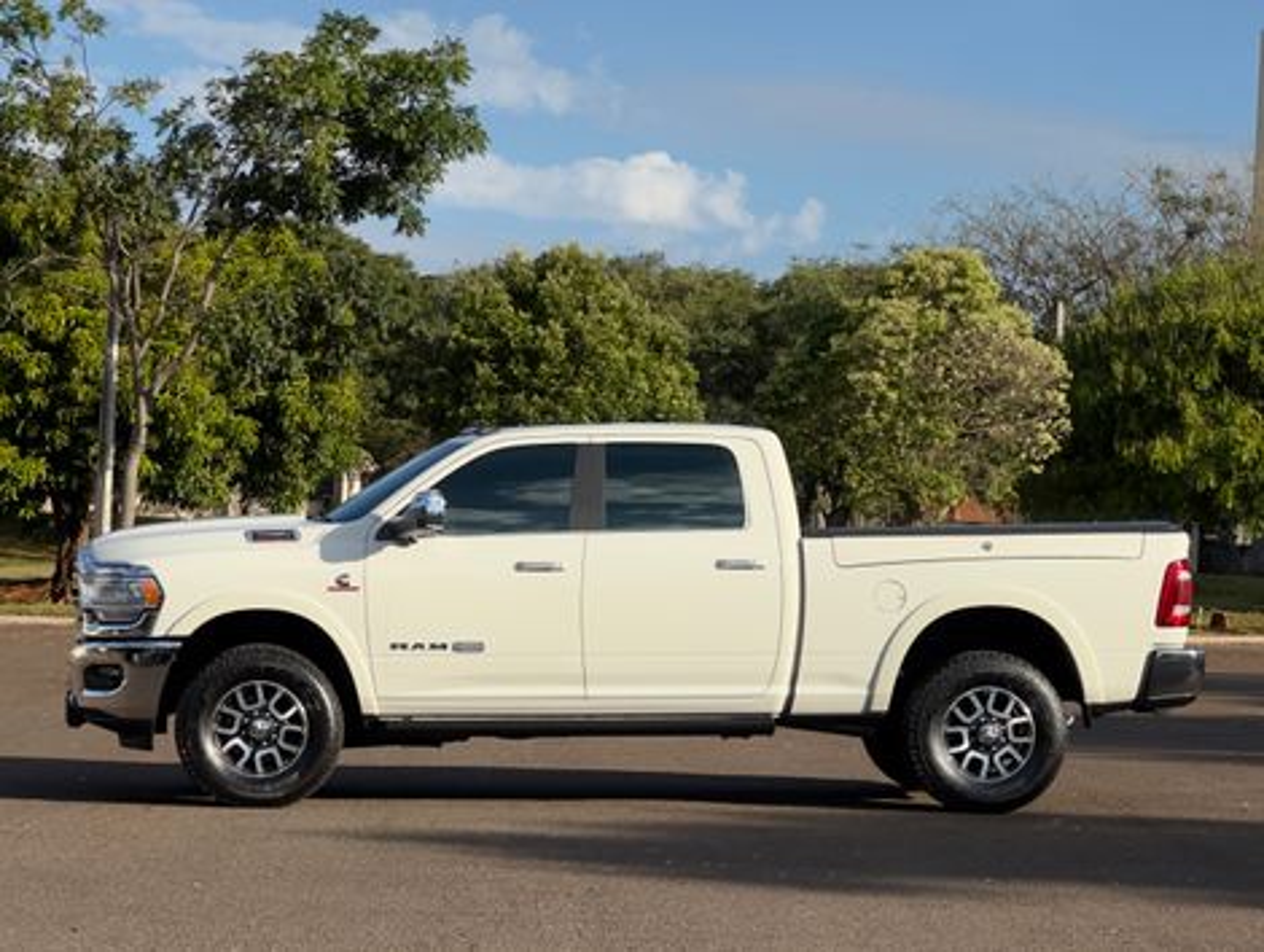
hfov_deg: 25.3
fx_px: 2816
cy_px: 476
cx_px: 632
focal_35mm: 77
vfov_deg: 19.2
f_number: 2.8
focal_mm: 9
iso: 25
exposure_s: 1/809
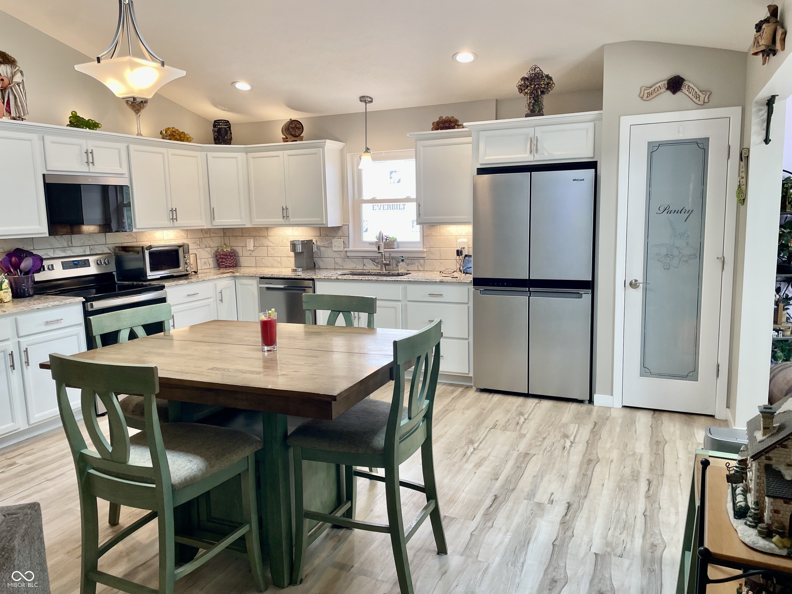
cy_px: 297
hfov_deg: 67.3
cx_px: 396
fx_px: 595
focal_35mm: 26
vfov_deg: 53.1
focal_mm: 4.2
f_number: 1.6
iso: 100
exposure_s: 1/120
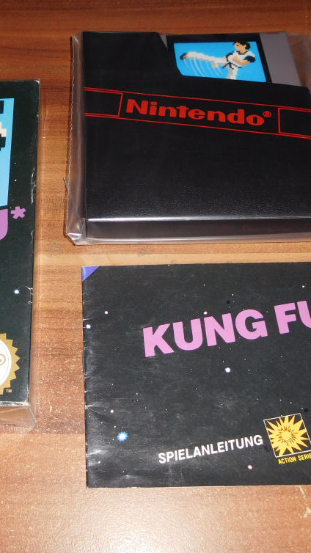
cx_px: 70
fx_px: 543
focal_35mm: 37
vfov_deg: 54.0
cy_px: 280
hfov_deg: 31.3
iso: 200
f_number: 3.4
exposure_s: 1/30
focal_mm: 4.5
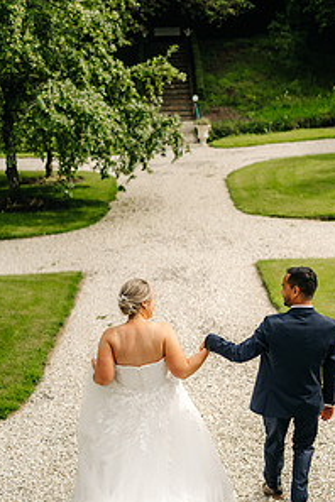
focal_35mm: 53
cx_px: 206
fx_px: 740
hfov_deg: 25.5
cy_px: 299
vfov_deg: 37.4
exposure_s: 1/8000
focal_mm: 35
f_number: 1.4
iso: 100
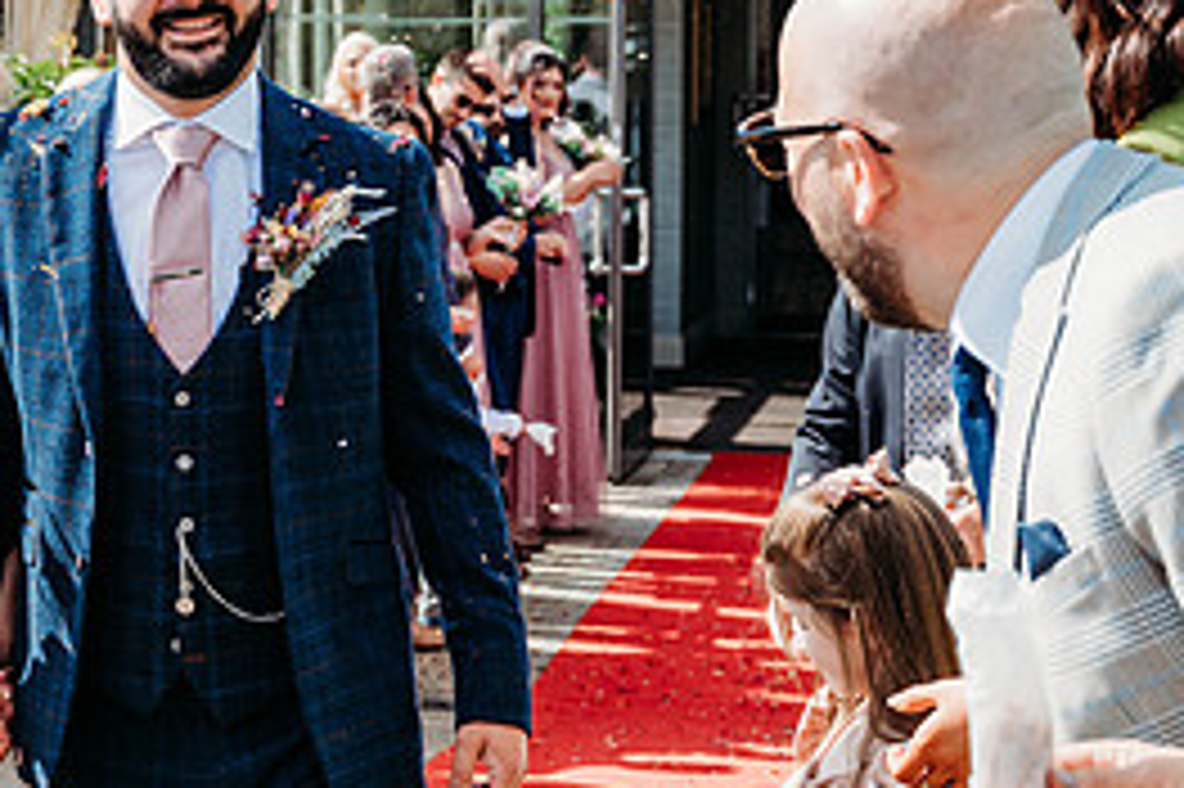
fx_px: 3550
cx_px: 86
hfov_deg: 18.6
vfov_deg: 12.7
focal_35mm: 108
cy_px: 333
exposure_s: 1/800
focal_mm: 49
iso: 220
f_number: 5
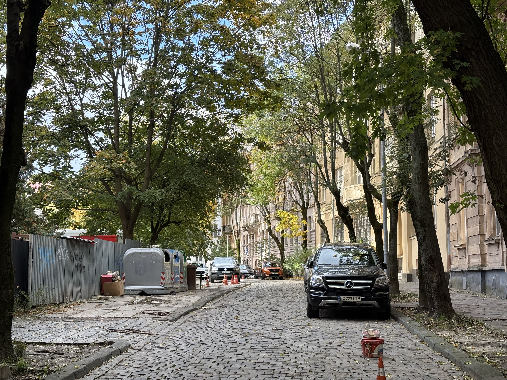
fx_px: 762
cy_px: 190
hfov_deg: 36.8
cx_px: 254
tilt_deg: +5.9
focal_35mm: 52
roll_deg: -0.1
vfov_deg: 28.0
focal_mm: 5.96
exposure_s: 1/274
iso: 50
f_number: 1.6
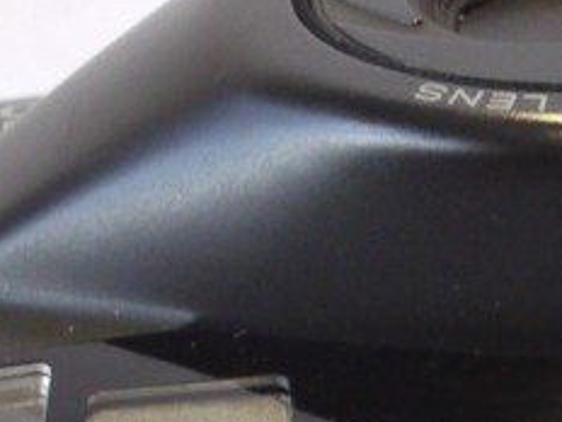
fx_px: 5033
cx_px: 715
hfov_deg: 6.3
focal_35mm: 310
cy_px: 538
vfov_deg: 4.8
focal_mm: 30
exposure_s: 1/40
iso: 800
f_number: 9
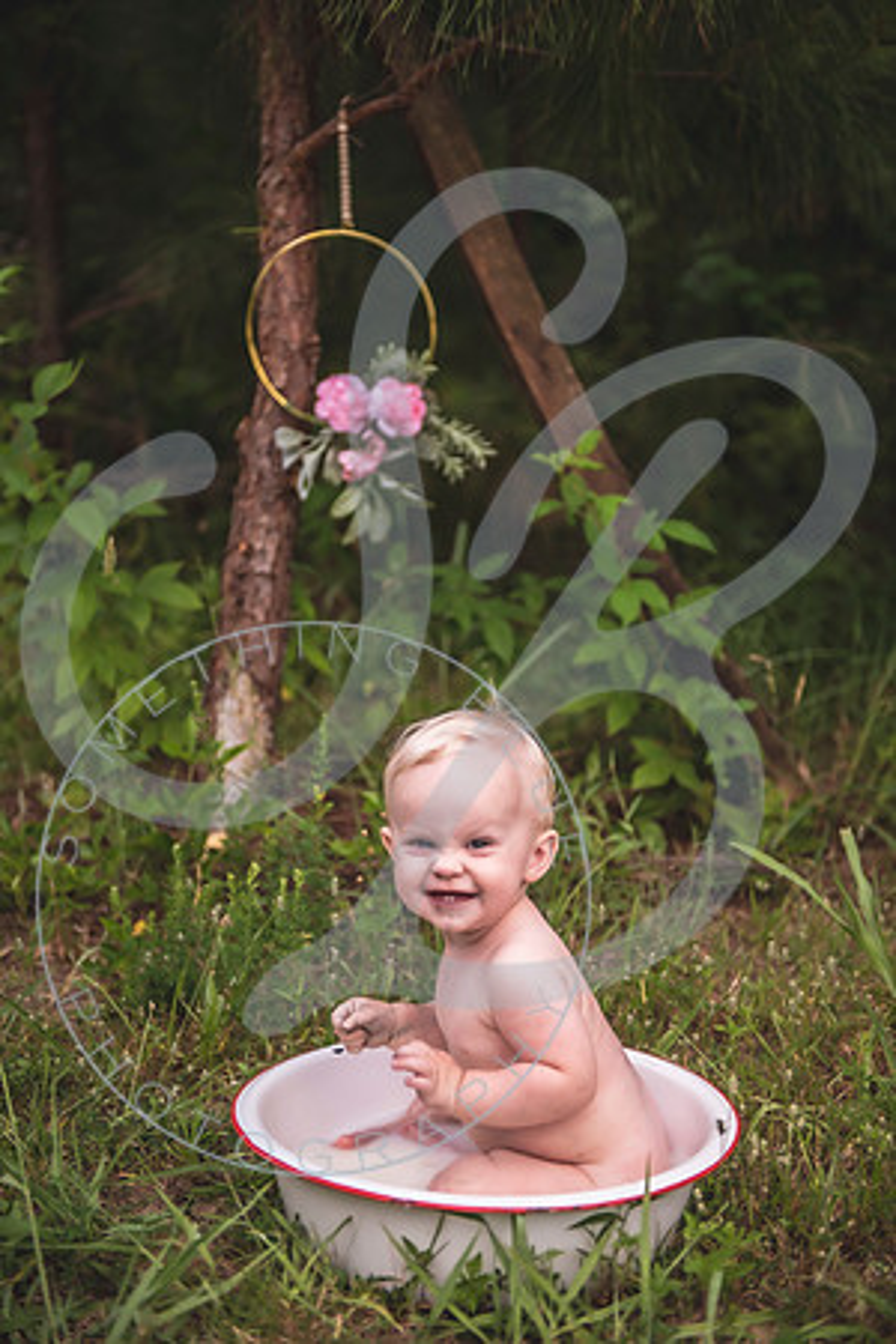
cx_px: 448
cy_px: 672
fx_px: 2091
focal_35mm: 56
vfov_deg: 35.6
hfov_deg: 24.2
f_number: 2.8
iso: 100
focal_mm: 56
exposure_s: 1/250
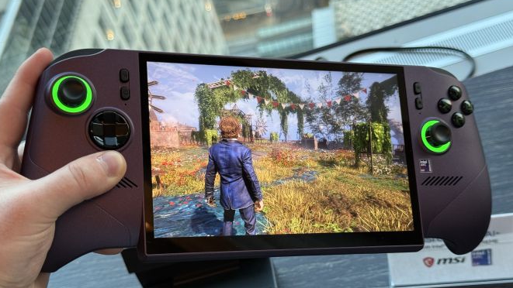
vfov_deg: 22.6
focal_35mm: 53
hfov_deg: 39.2
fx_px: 721
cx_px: 254
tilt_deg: -46.4
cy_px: 161
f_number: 1.78
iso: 125
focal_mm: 6.76
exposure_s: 1/57
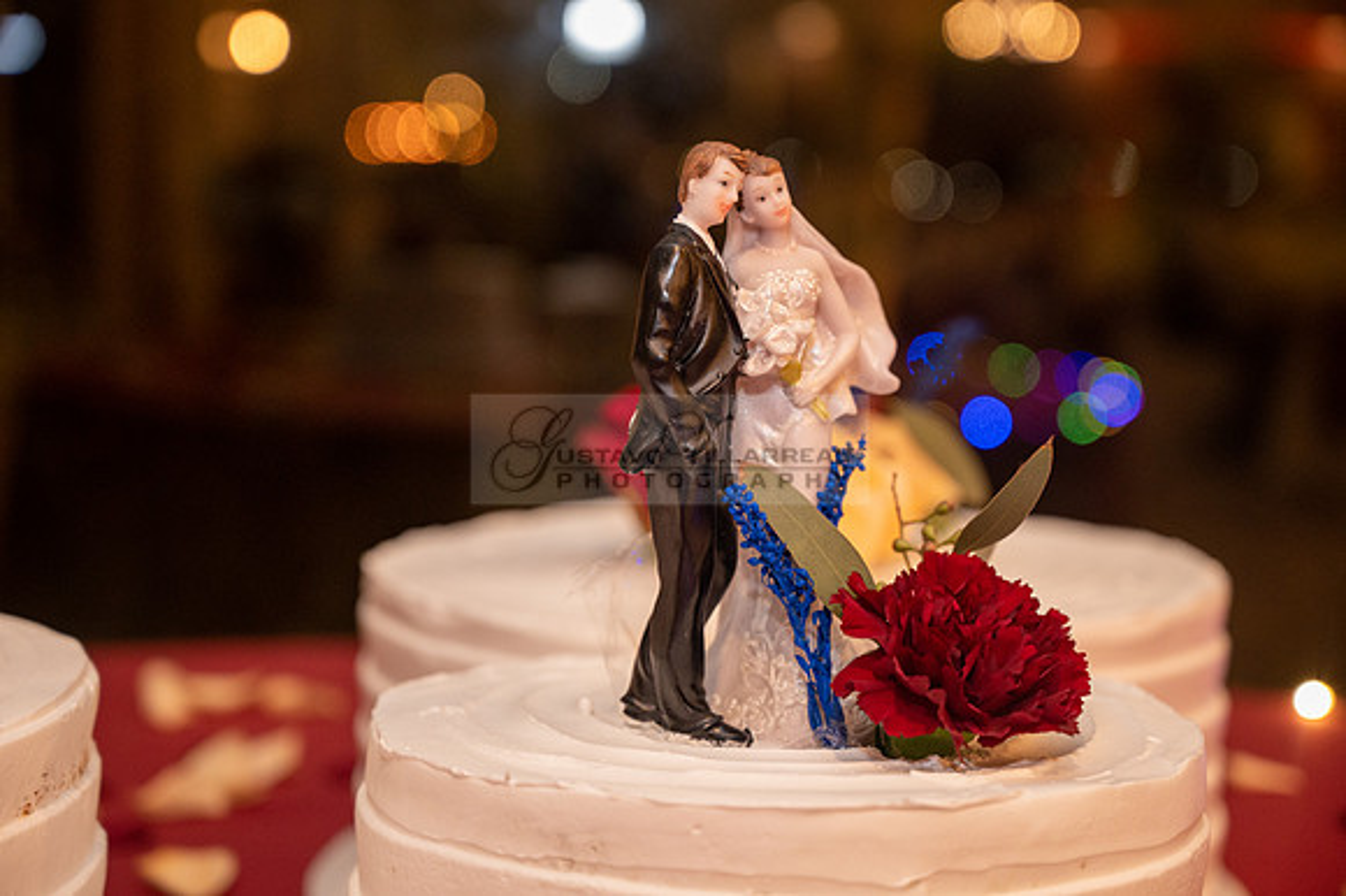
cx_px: 673
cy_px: 448
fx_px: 2317
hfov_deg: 32.4
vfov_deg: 21.9
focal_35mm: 62
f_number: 4
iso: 2500
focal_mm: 62
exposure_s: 1/30
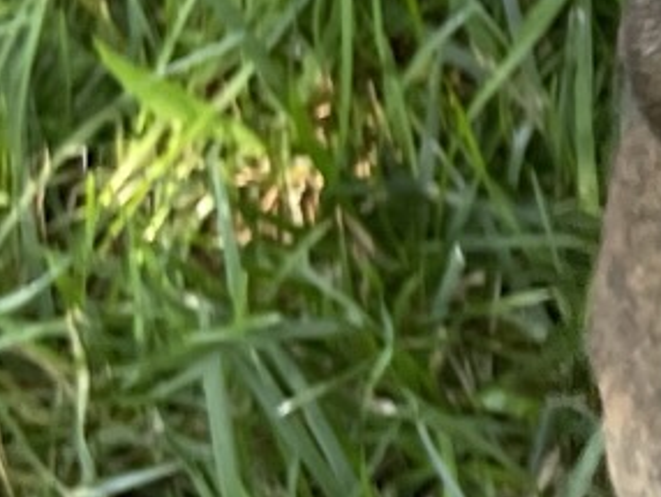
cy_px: -240
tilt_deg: -60.4
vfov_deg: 7.8
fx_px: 3555
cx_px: 1796
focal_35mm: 186
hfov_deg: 9.1
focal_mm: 4.2
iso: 32
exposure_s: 1/135
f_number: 1.6
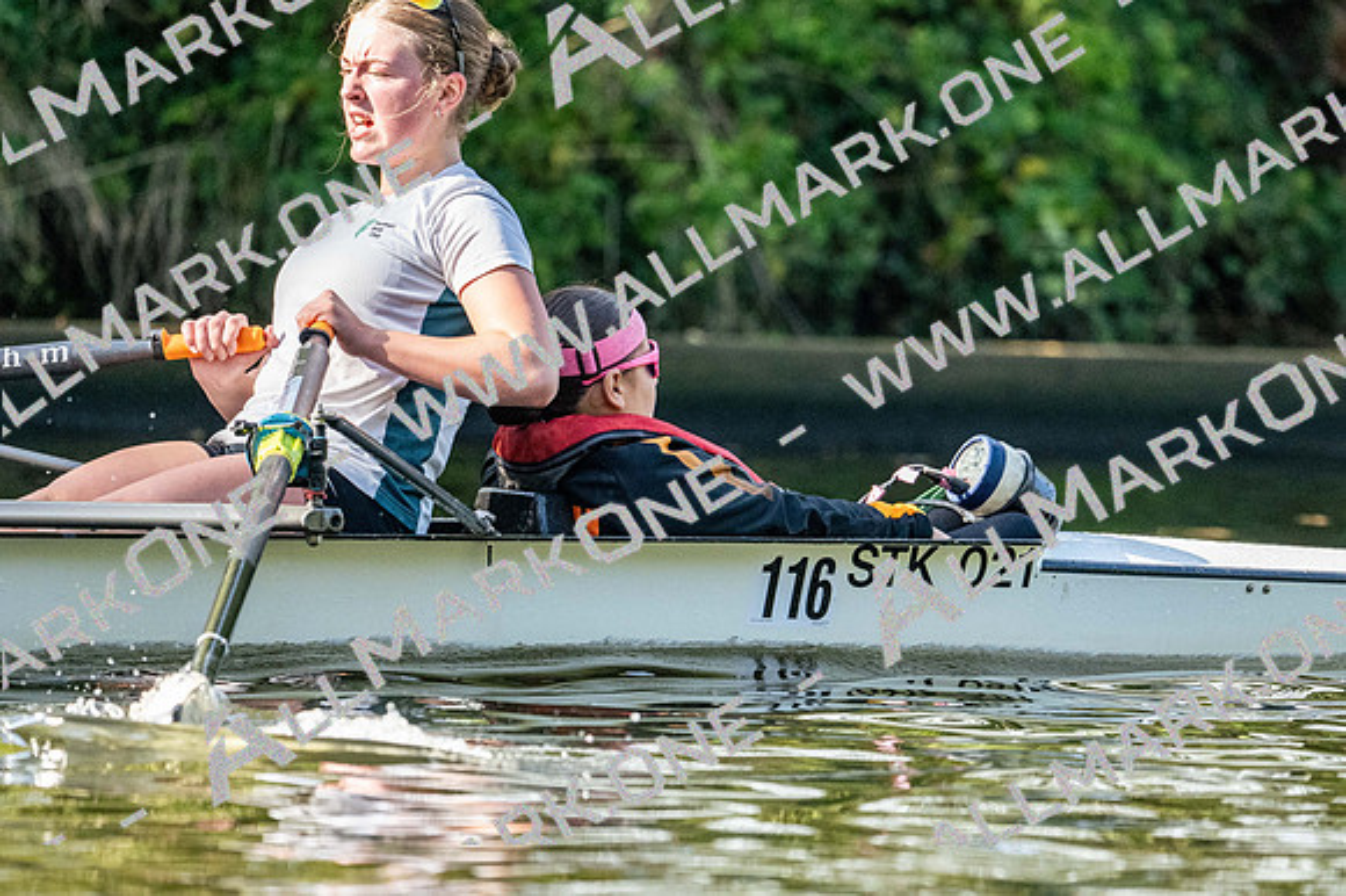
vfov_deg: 2.3
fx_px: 22420
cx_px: 673
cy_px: 448
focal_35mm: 600
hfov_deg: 3.4
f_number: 4.5
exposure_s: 1/2500
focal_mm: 400
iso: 2200
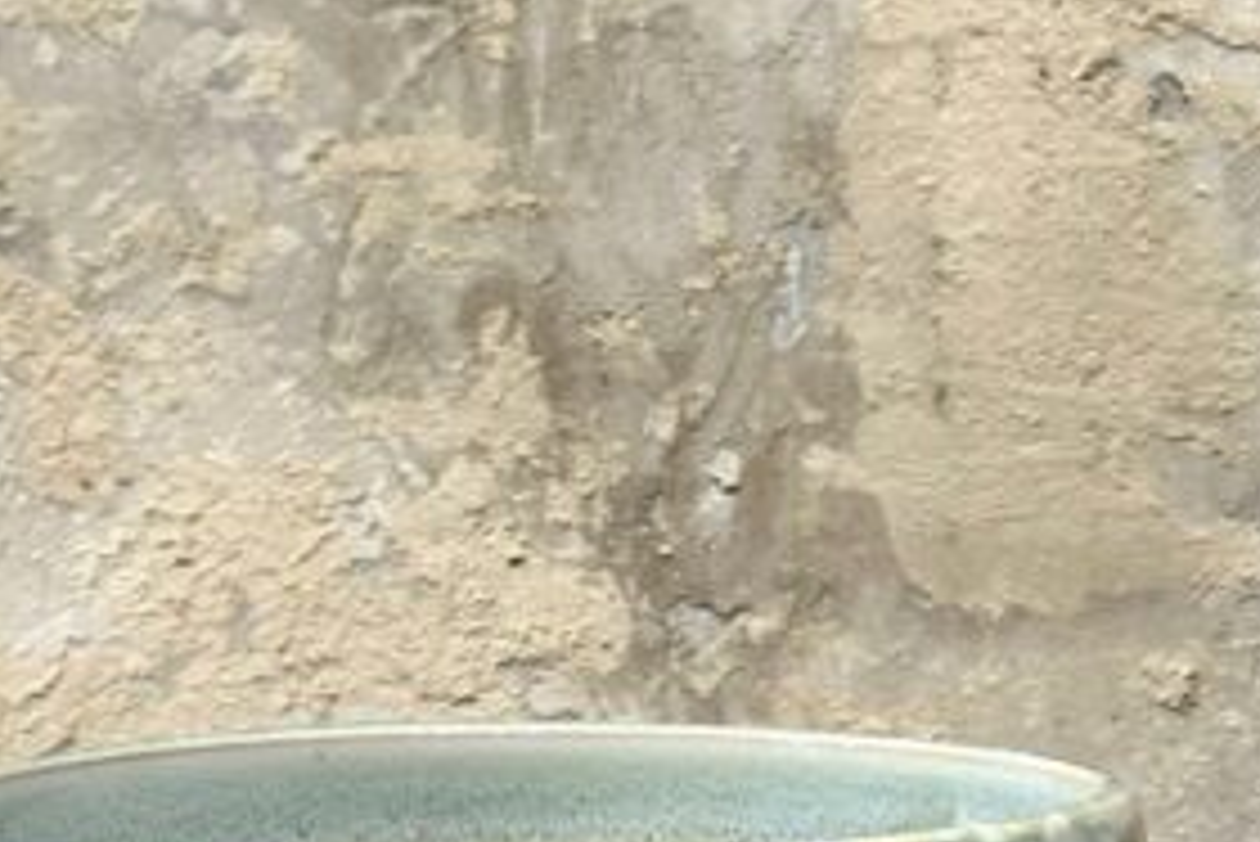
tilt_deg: +1.4
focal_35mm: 119
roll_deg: -0.1
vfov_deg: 11.5
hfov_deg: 17.2
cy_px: 376
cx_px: 544
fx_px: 4167
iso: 50
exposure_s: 1/100
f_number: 1.78
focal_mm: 6.86
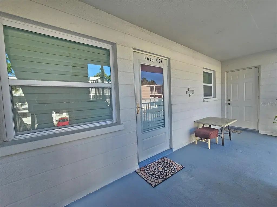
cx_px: 138
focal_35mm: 13
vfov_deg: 89.9
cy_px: 104
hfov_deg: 106.2
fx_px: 104
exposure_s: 1/120
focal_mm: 2.2
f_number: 2.2
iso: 80
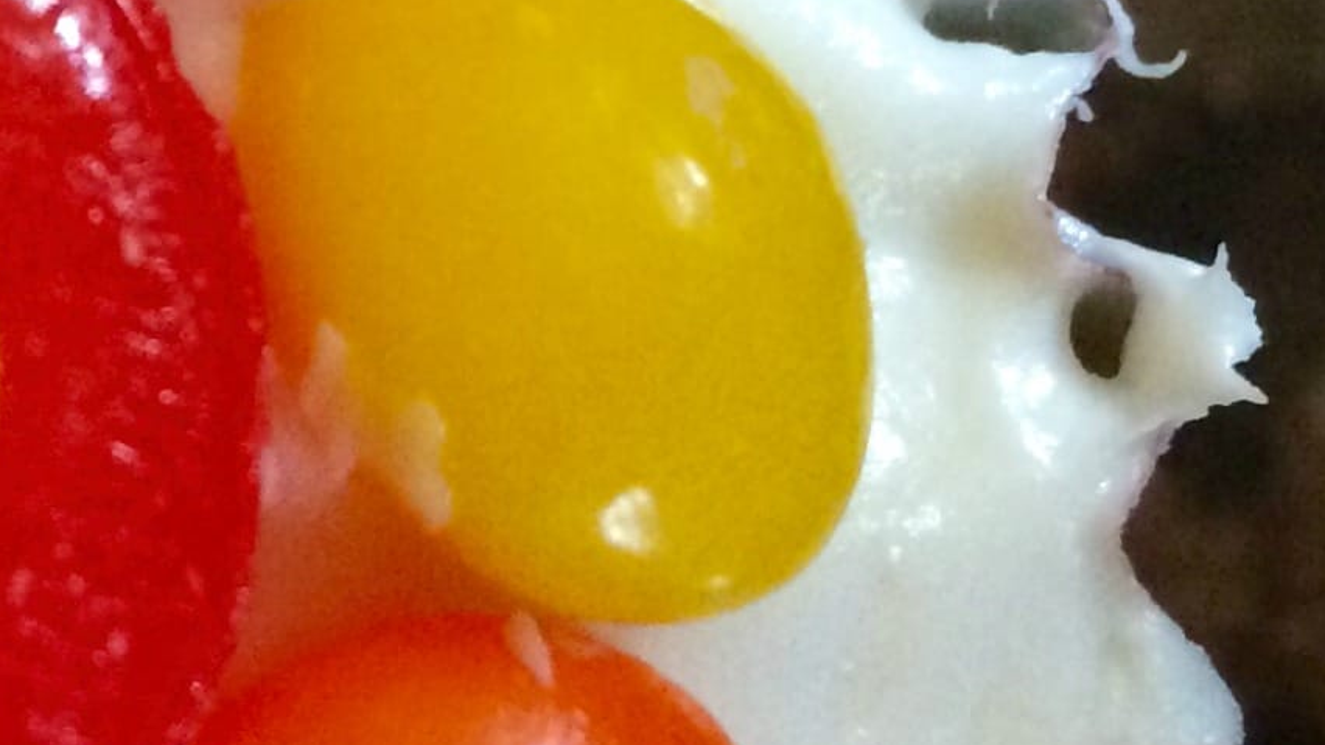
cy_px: 551
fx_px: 4075
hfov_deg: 17.5
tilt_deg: -85.0
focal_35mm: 116
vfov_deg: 10.4
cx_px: -317
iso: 250
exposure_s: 1/24
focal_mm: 4.15
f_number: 2.2
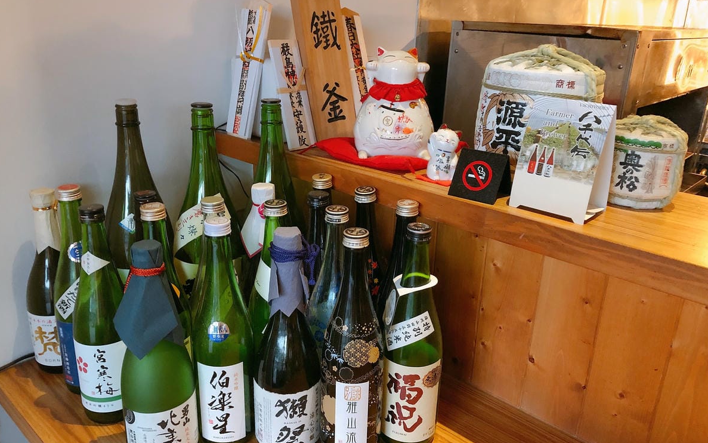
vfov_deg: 41.8
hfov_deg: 62.9
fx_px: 579
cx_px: 354
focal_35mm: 30
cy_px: 224
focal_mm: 3.99
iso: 100
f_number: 1.8
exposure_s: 1/4
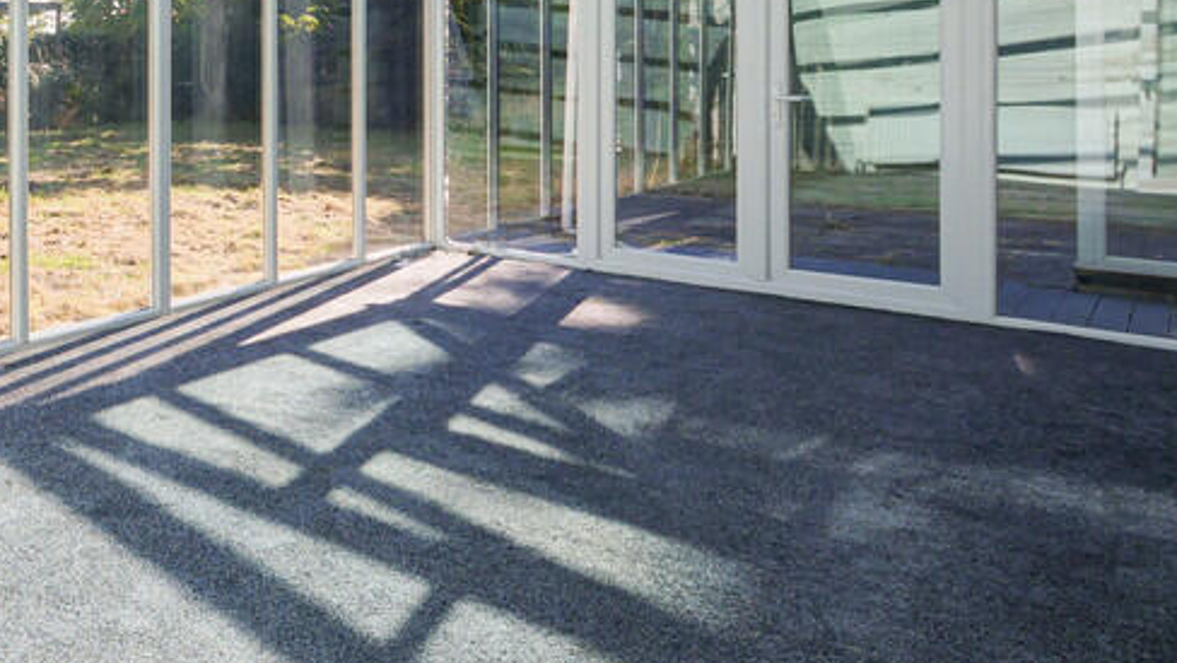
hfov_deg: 51.1
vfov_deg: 34.6
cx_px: 43
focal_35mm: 32
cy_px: 63
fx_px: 999
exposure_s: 1/250
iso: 200
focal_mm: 7
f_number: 6.3
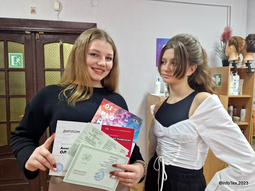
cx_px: 128
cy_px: 96
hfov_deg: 73.9
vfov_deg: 58.9
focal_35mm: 23
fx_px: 169
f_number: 1.8
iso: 500
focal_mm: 5.4
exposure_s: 1/100
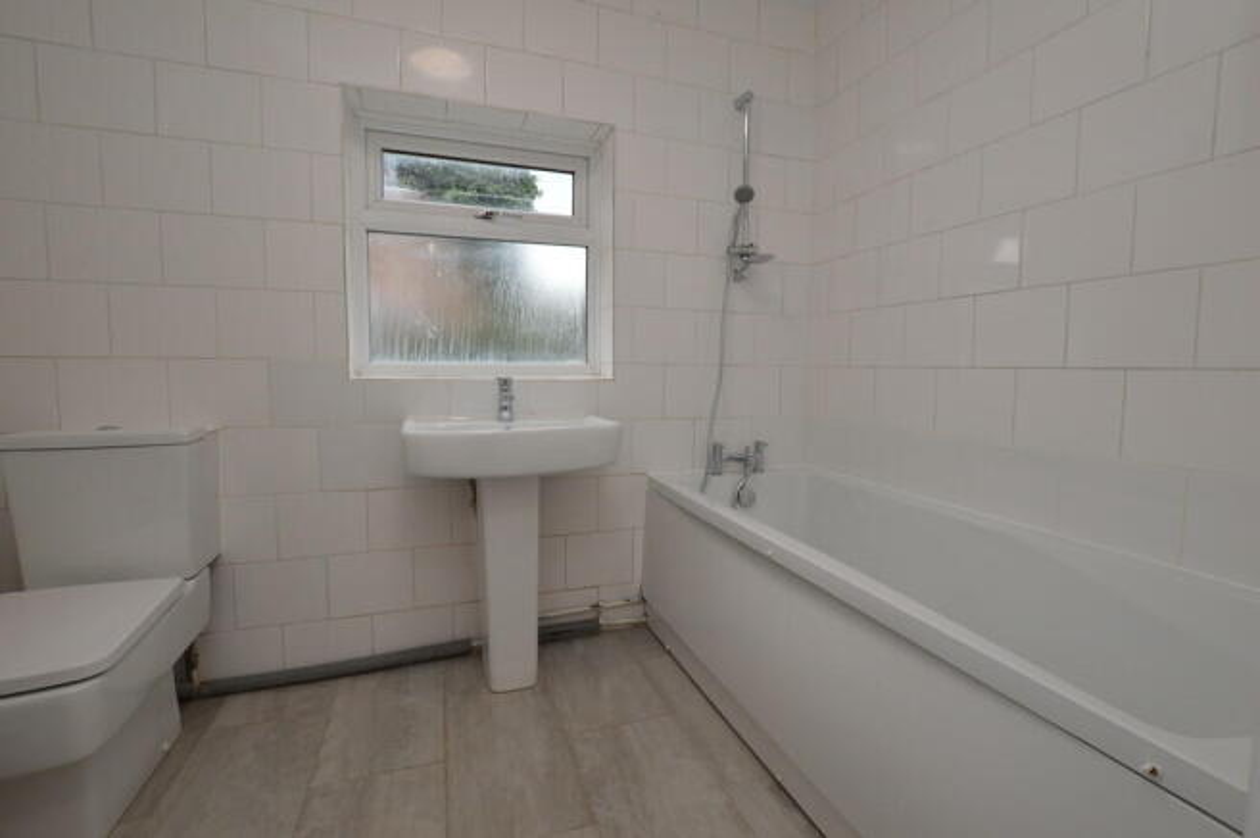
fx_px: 524
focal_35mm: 15
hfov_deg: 100.4
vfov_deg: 77.2
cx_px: 630
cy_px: 419
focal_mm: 10
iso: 360
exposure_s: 1/125
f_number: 5.6
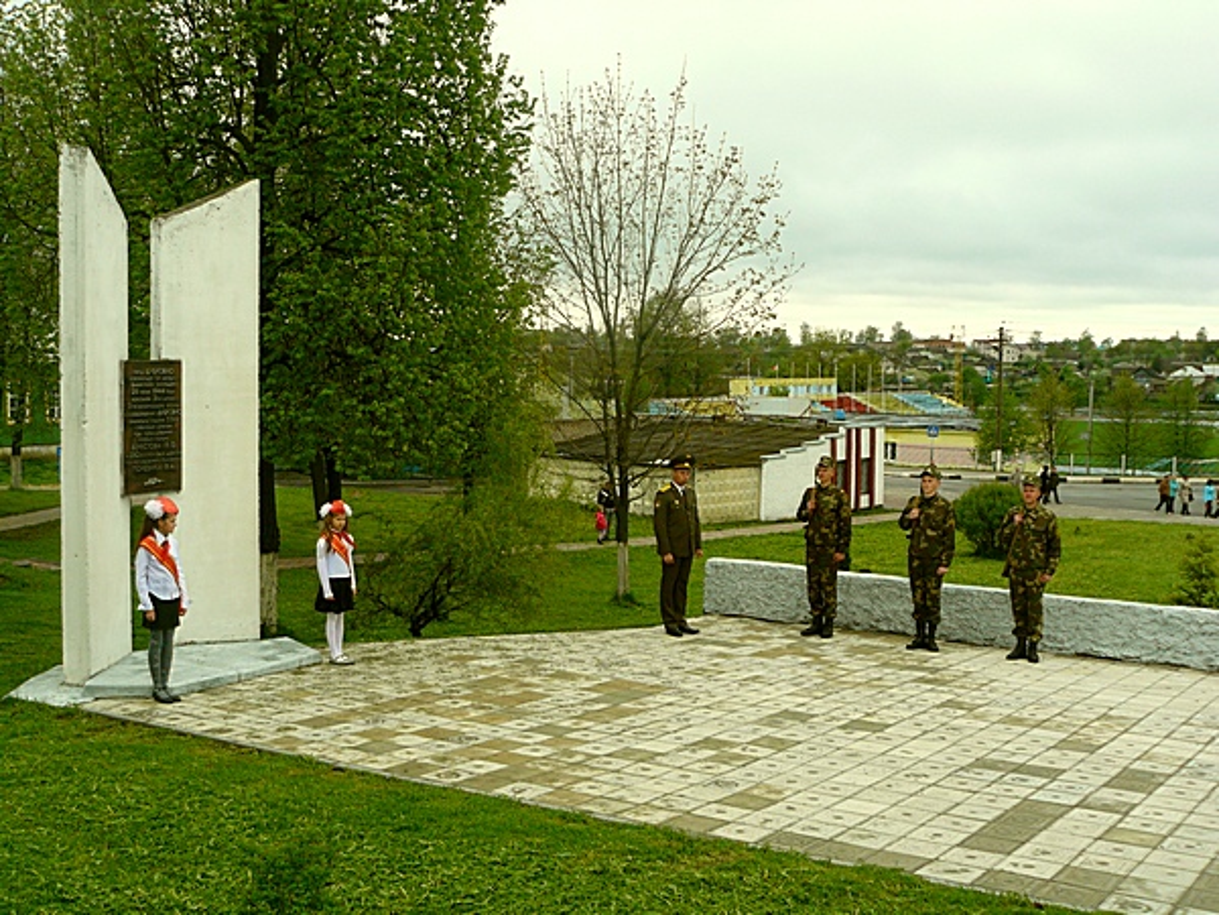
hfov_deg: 46.8
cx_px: 610
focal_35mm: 40
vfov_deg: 36.0
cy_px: 458
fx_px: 1409
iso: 100
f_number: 4
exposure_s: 1/160
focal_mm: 6.6
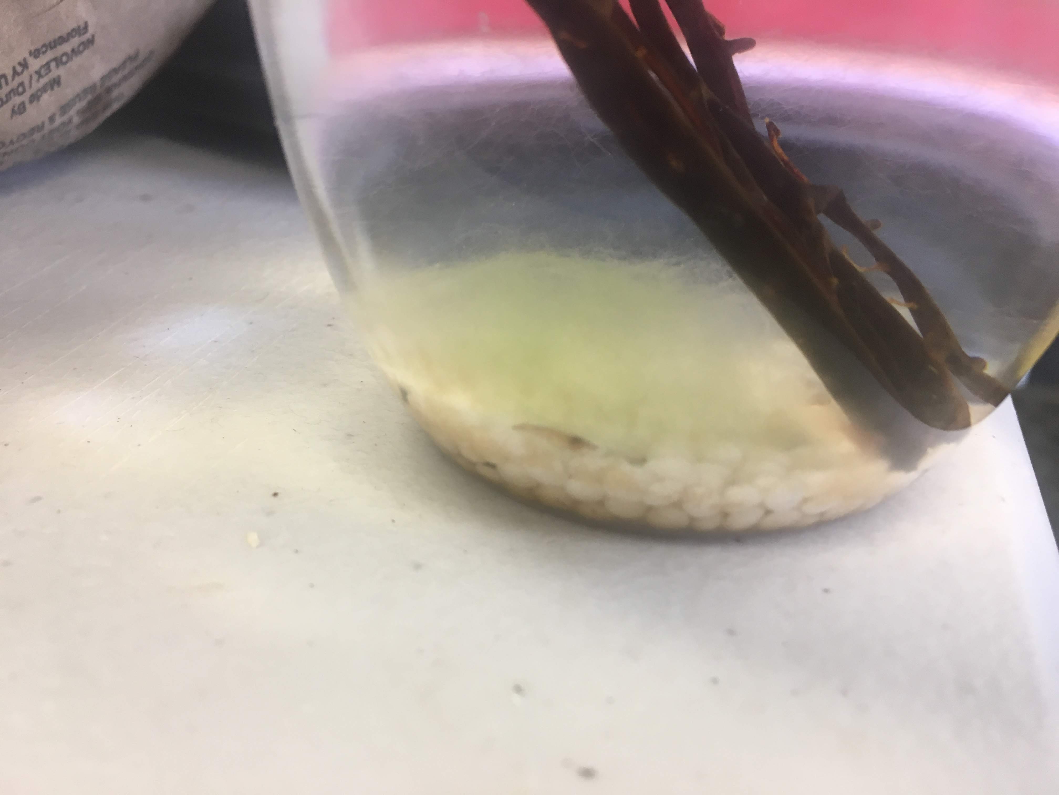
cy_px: 398
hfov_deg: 61.7
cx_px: 530
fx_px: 887
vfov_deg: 48.2
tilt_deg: -26.0
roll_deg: +0.8
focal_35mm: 29
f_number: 2.2
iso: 64
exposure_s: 1/30
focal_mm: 4.15
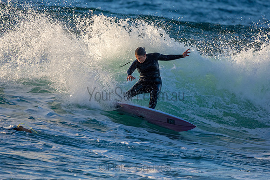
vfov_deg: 1.8
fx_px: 5626
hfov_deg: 2.7
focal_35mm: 750
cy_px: 90
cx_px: 135
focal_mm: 500
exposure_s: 1/1250
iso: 560
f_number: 5.6
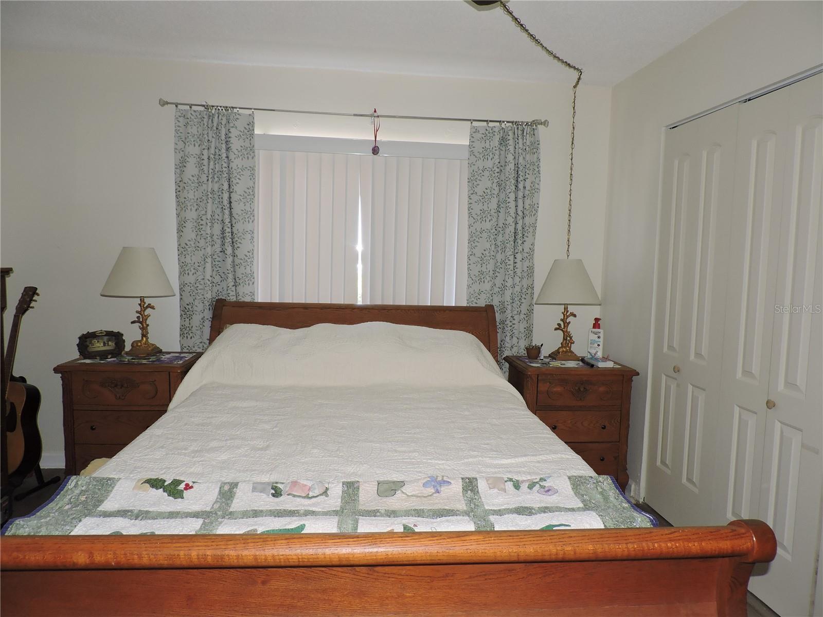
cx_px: 412
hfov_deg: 71.6
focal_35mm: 24
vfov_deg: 56.8
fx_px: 571
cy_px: 308
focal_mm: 4.3
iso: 200
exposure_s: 1/30
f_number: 3
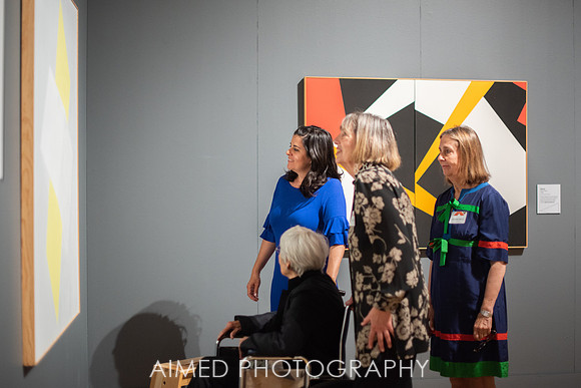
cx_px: 308
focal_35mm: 56
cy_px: 181
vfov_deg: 24.1
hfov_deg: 35.5
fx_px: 908
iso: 500
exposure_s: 1/125
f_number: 1.4
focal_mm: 50
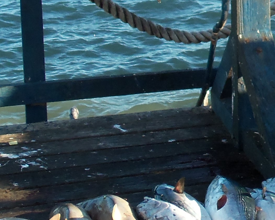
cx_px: 388
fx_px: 936
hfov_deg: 15.6
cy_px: -34
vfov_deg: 13.1
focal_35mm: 115
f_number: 3.4
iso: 80
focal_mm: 5.2
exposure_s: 1/160
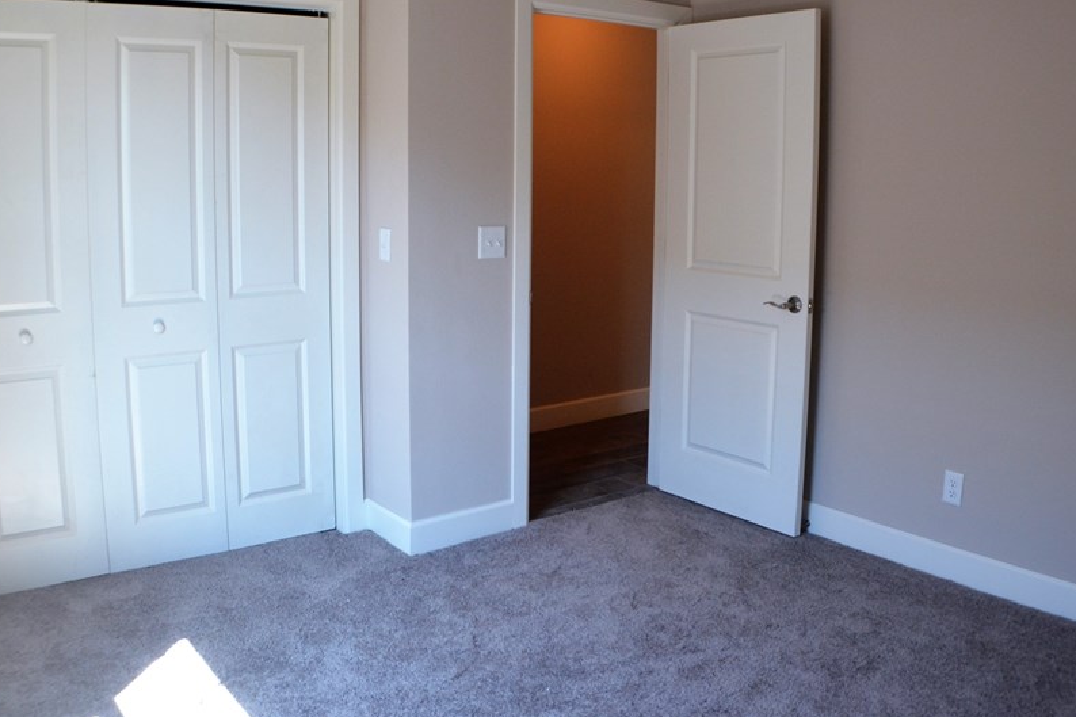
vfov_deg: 32.5
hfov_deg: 47.4
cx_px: 520
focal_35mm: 41
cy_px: 270
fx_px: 1225
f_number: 4.5
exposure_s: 1/80
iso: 400
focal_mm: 20
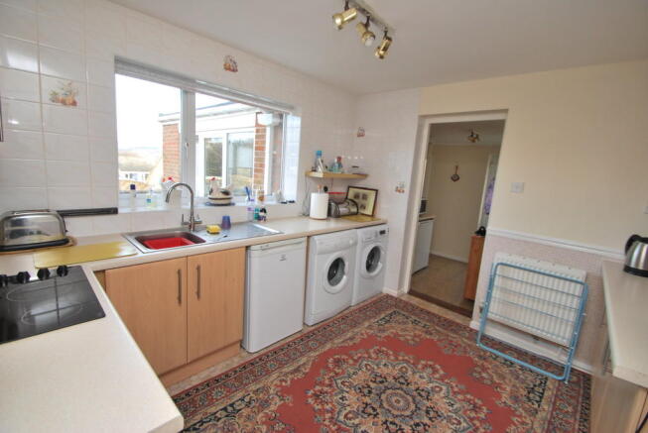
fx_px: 270
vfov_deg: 77.5
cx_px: 324
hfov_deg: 100.3
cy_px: 216
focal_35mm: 15
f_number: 4
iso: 200
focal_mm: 10
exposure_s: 1/60
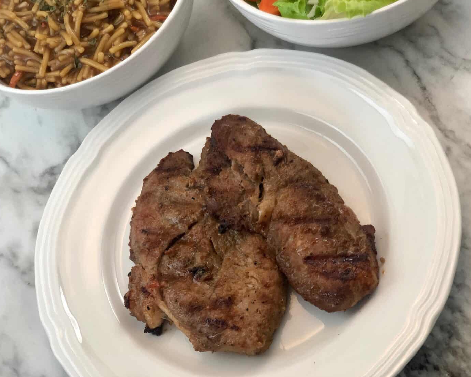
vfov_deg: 27.6
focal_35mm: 55
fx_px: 767
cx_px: 240
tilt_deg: -58.8
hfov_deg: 34.2
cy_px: 186
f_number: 2.4
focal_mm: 6
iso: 100
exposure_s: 1/40
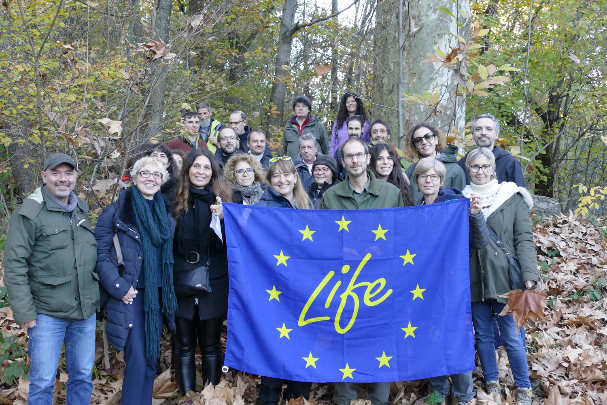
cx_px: 304
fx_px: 776
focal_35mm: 46
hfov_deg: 42.7
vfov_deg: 29.2
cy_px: 202
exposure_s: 1/80
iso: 640
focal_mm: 16.74
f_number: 3.2
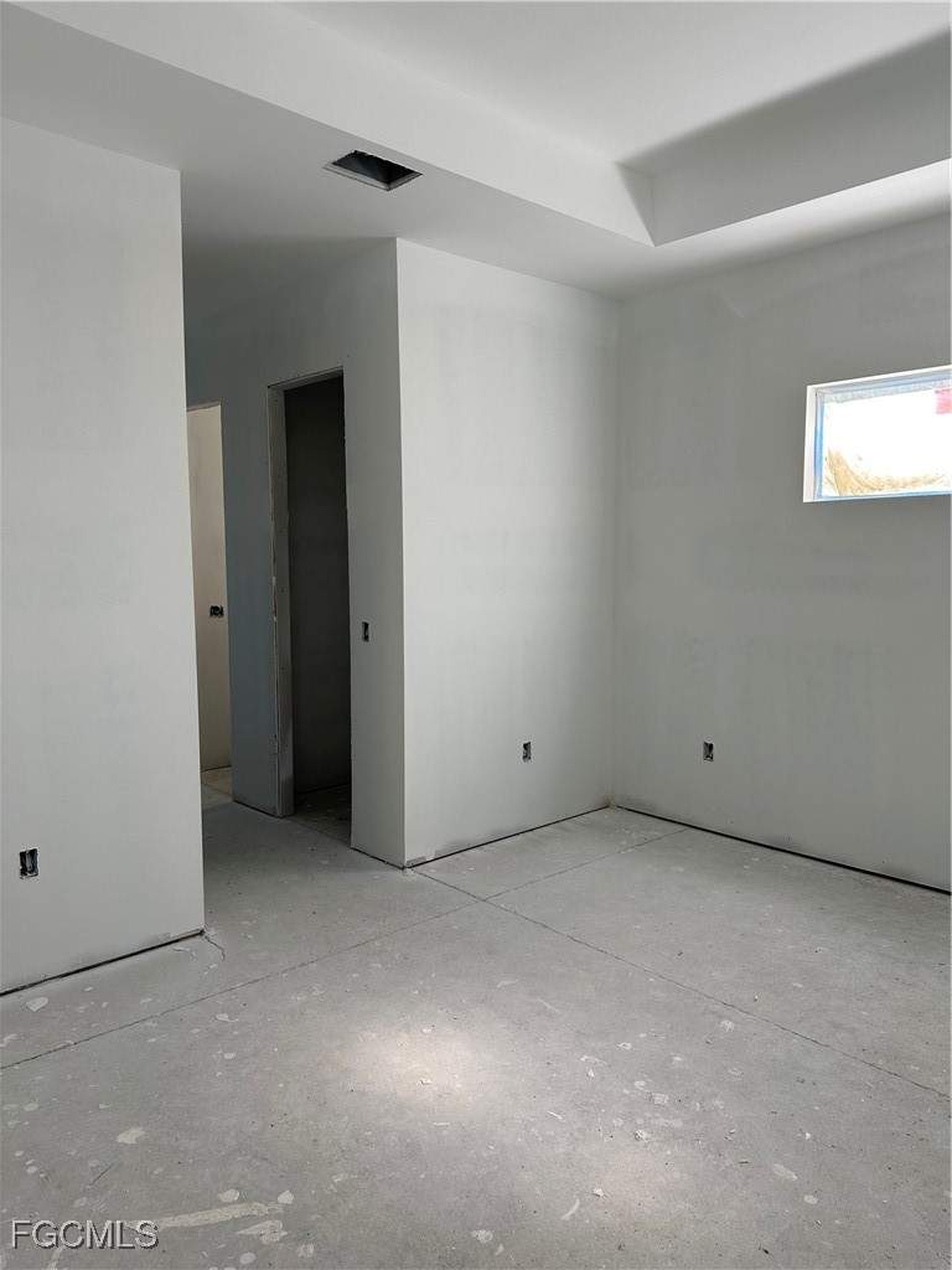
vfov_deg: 71.6
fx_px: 880
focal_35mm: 24
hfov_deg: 56.8
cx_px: 476
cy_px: 635
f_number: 1.78
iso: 64
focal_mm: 6.86
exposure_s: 1/152
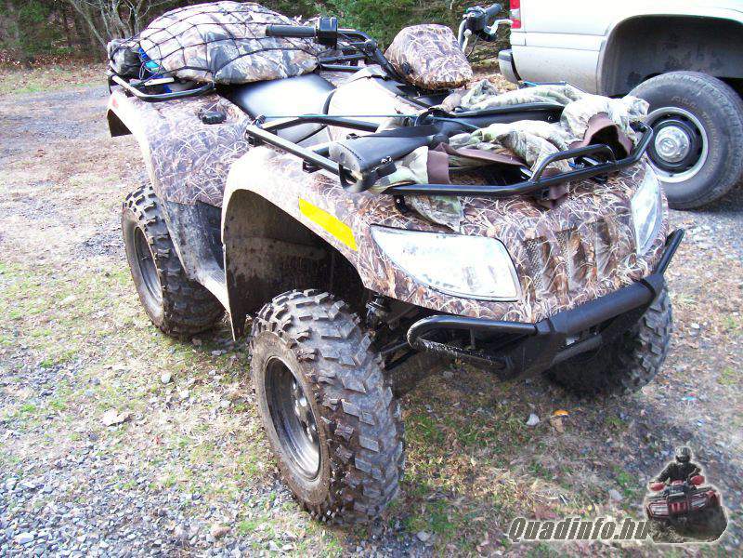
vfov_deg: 41.8
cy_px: 279
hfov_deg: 54.0
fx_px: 730
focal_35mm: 34
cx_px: 372
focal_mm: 5.6
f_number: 2.7
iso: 80
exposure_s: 1/46.3
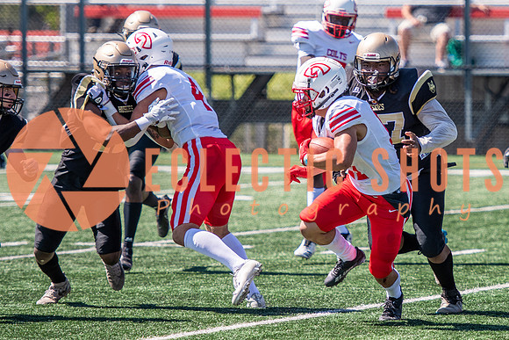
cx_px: 374
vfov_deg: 3.6
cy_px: 150
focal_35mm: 387
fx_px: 5471
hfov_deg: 5.3
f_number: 2.8
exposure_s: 1/2000
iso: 160
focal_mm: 165
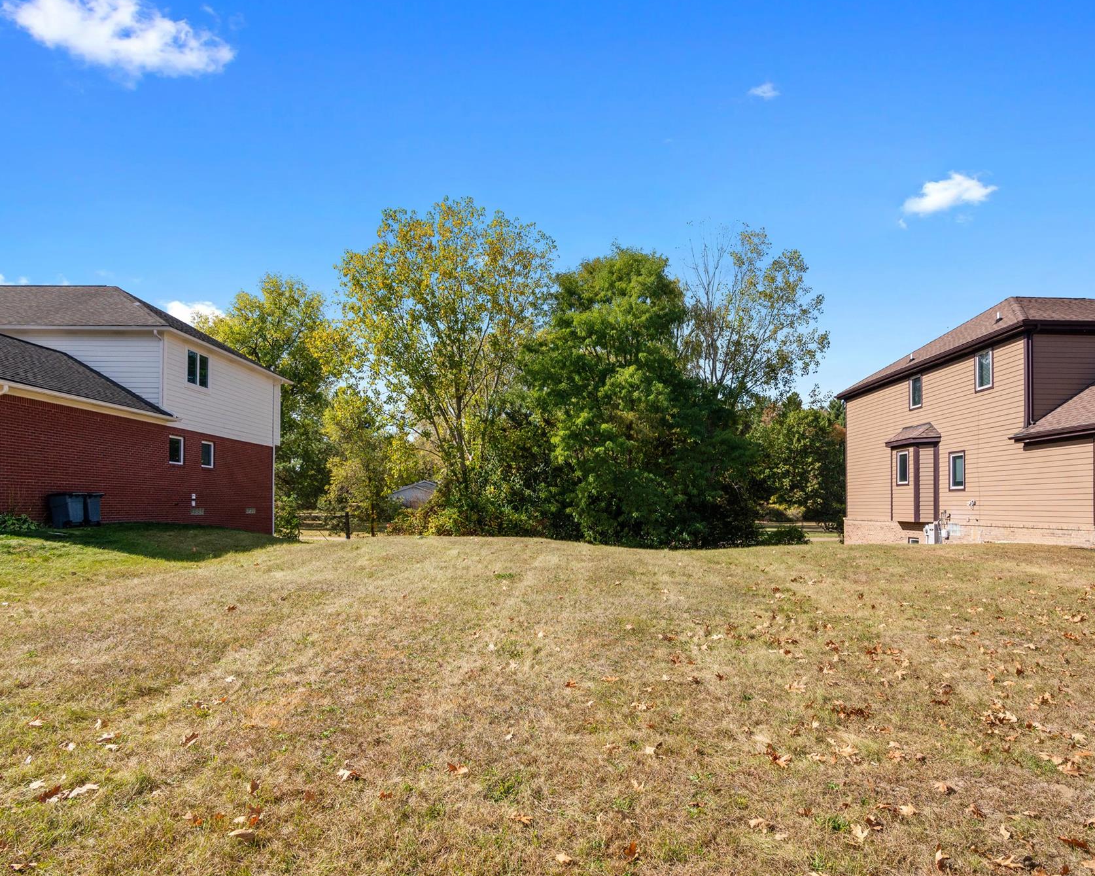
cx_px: 607
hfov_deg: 57.1
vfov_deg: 47.1
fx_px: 1005
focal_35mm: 31
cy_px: 438
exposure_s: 1/1000
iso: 320
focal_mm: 27
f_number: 9
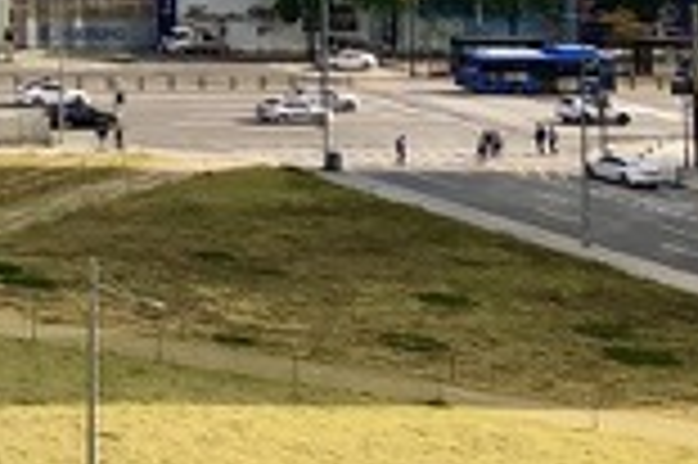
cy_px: -360
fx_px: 2189
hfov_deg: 15.5
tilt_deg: +3.5
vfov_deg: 11.3
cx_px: -558
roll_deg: -2.0
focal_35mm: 113
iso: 20
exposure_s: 1/1845
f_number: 1.8
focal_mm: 3.99
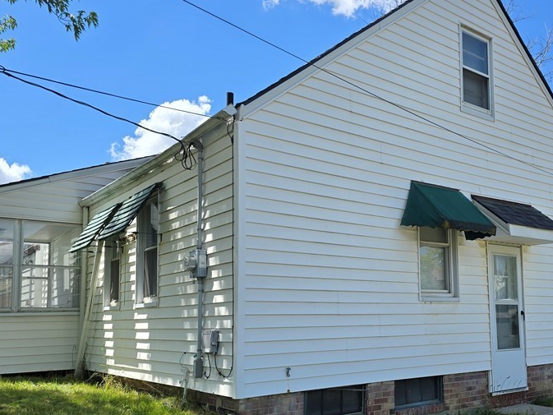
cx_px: 384
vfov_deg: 40.4
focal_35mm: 35
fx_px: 559
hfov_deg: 51.3
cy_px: 260
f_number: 1.7
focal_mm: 6.3
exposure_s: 1/572
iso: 12
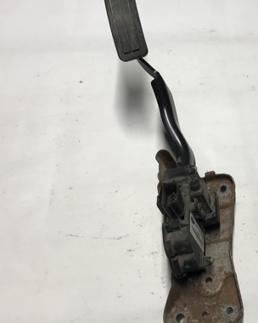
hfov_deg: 31.8
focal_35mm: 46
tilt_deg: -55.5
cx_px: 210
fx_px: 439
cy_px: 156
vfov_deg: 40.3
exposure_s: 1/50
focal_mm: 3.99
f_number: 1.8
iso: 25
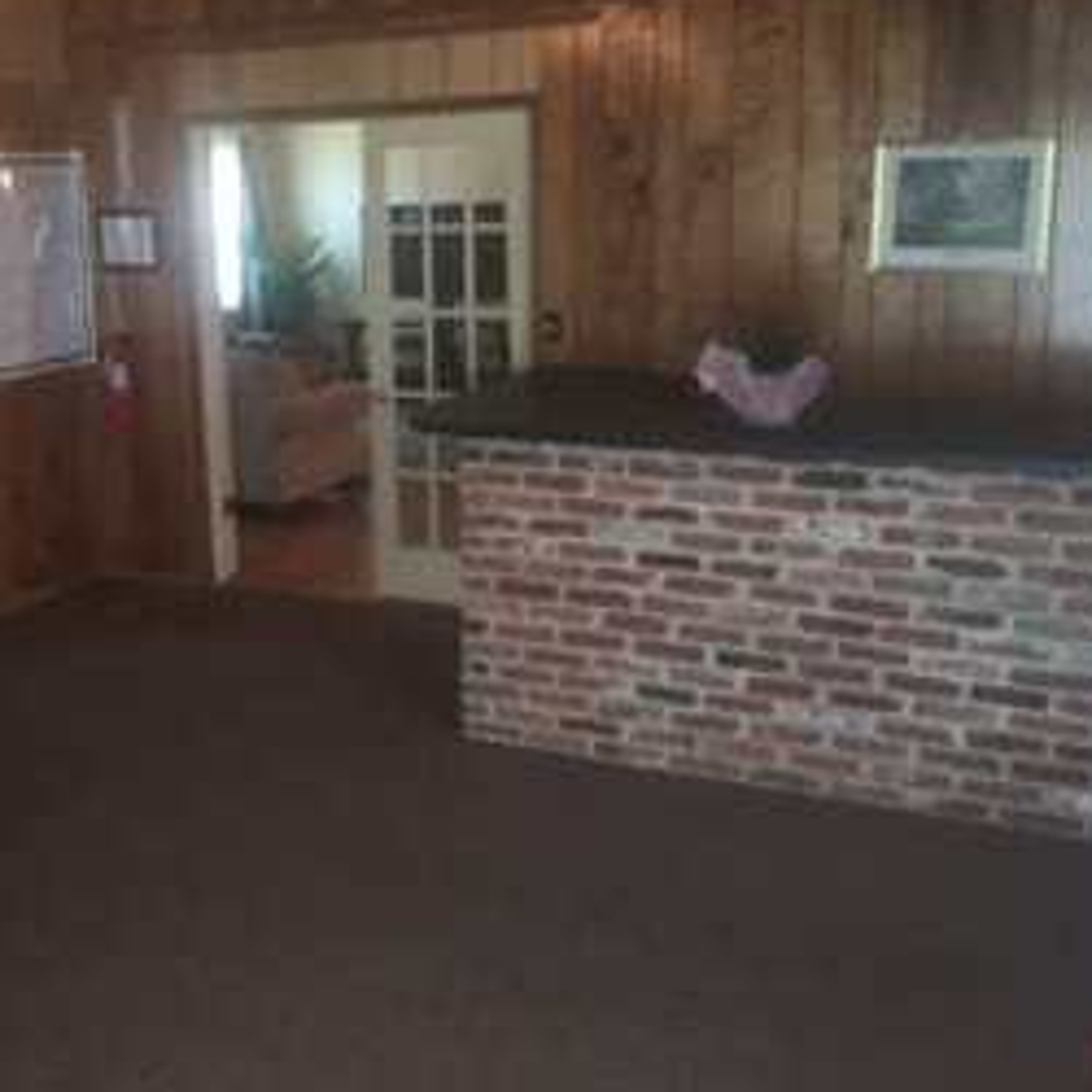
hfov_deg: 40.3
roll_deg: +1.2
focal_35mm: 41
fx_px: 1463
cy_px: 459
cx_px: 349
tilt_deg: -11.2
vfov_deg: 40.8
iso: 100
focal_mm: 4.15
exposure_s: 1/24
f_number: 2.2
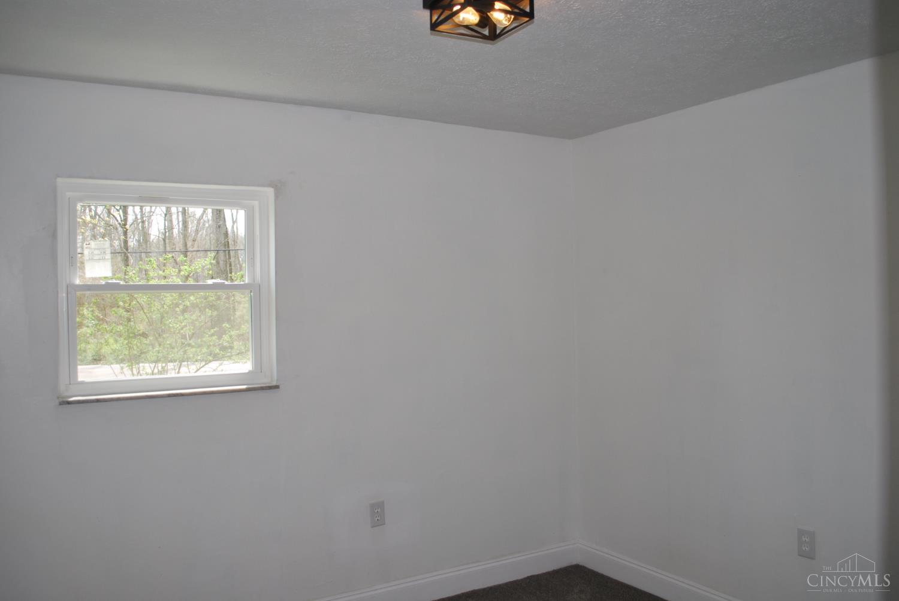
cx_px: 450
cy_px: 300
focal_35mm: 30
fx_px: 750
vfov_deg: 43.7
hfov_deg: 61.9
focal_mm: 20
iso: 160
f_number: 3.8
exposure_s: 1/125
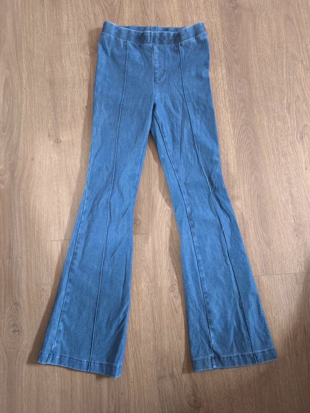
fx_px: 275
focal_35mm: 23
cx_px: 155
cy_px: 206
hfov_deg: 58.9
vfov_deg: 73.9
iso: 1250
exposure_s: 1/25
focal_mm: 6.57
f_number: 1.6
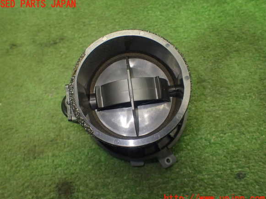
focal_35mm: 31
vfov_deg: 45.4
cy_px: 102
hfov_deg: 58.4
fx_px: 238
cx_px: 130
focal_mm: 5.4
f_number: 2.3
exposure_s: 1/125
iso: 800
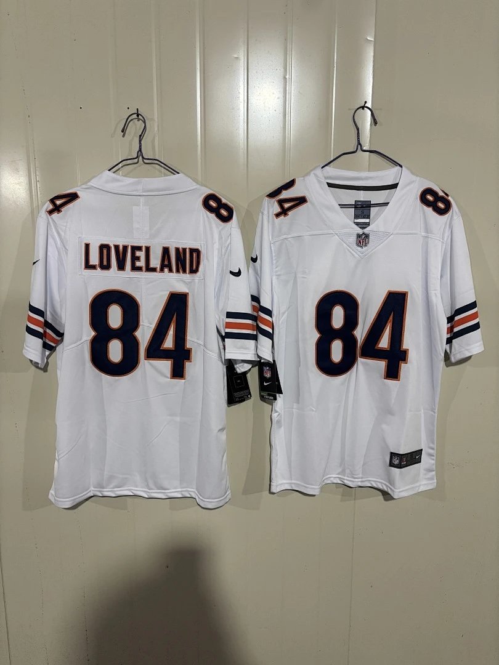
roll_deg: -0.2
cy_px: 332
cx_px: 250
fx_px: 500
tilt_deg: -9.5
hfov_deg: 53.1
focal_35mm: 26
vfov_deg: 67.3
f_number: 1.6
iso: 200
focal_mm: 5.96
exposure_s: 1/50
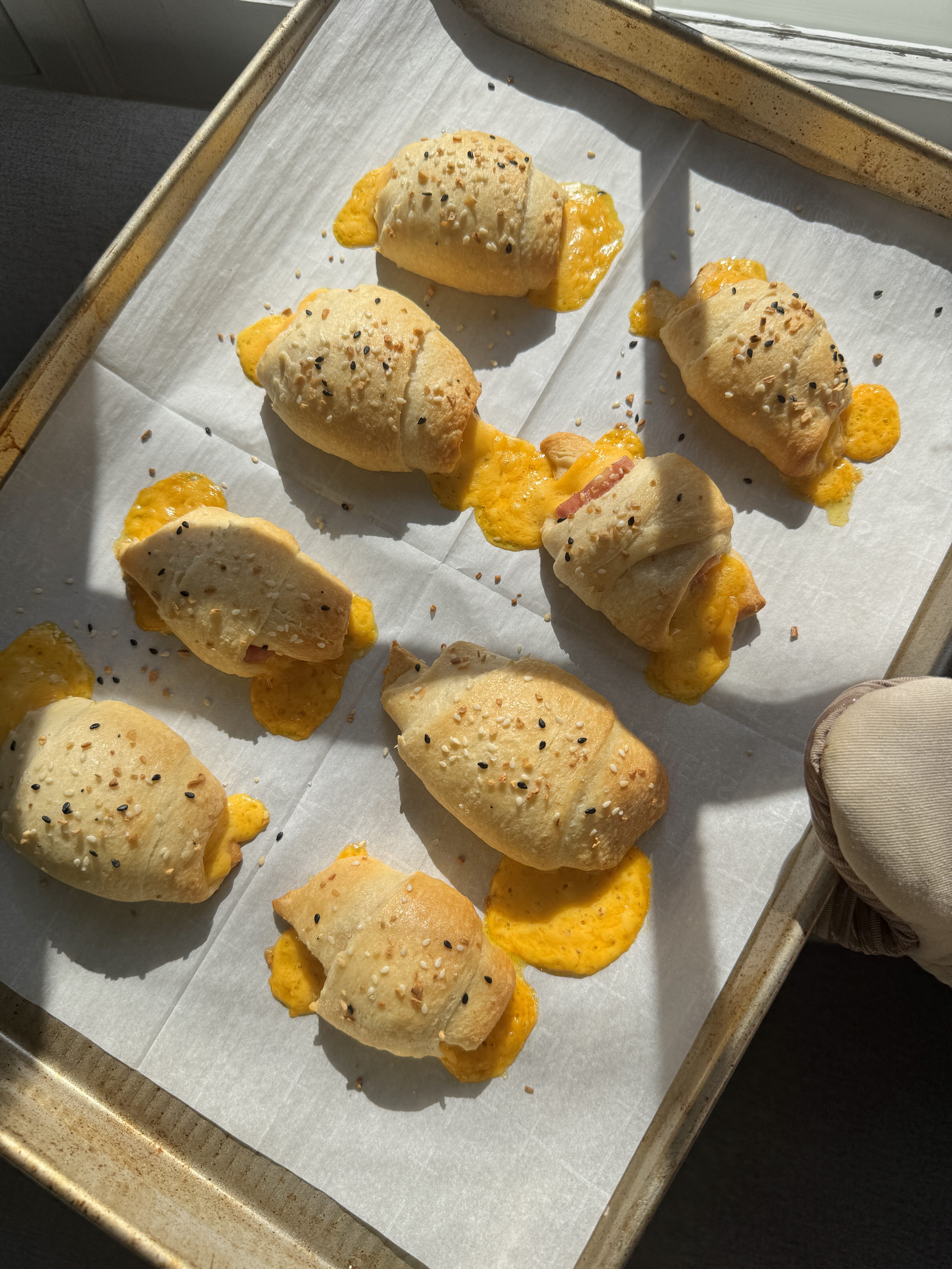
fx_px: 880
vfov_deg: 71.6
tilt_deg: -76.0
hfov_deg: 56.8
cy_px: 634
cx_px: 476
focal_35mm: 24
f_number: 1.78
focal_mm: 6.76
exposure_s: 1/7092
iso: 80
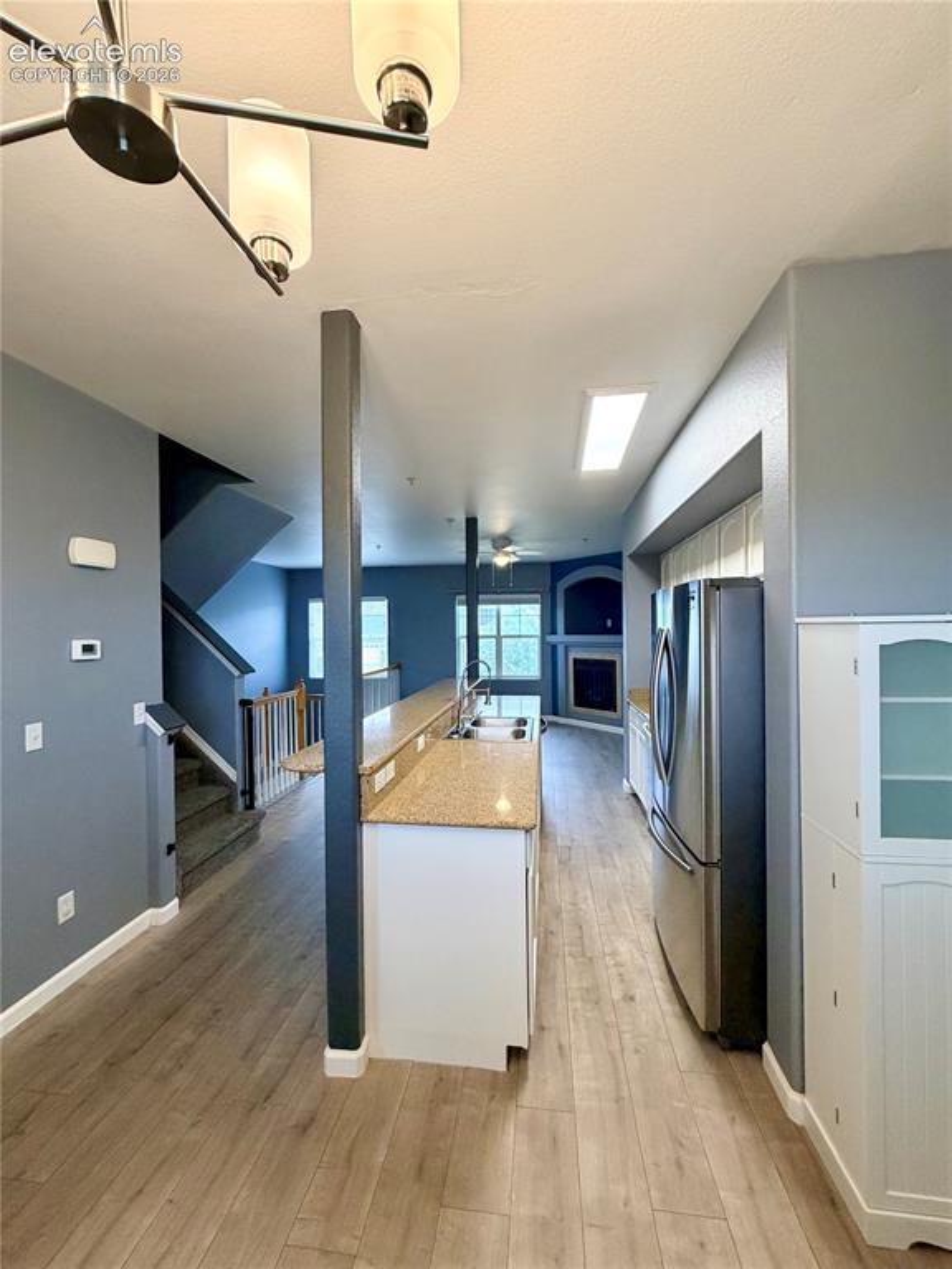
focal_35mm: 14
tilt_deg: +0.4
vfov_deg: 102.1
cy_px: 634
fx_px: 513
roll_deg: +0.6
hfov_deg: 85.7
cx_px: 476
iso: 320
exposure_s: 1/120
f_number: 2.2
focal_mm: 2.22
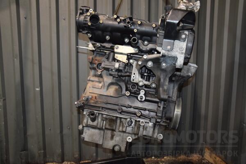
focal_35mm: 32
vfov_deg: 41.7
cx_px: 123
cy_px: 82
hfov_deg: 59.5
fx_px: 215
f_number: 5
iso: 800
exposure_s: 1/60
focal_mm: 21
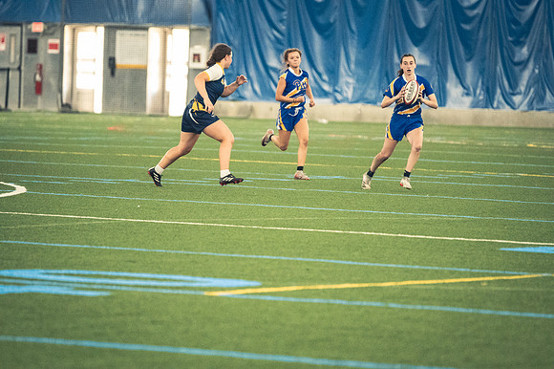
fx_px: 4614
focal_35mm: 300
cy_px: 184
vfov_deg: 4.6
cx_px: 277
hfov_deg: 6.9
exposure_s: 1/500
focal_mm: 200
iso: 12800
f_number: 2.8
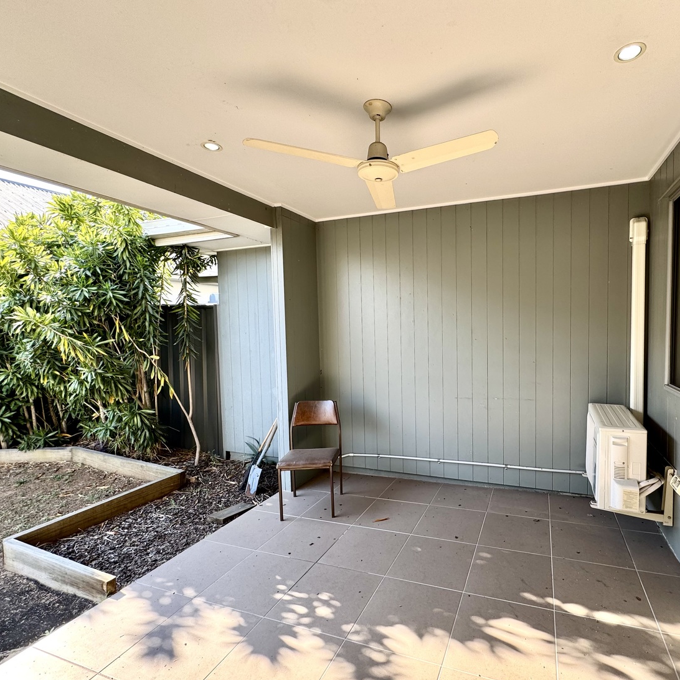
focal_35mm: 17
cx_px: 415
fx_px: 378
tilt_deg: -2.9
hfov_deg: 82.7
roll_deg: +1.4
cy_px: 348
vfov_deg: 84.0
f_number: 2.2
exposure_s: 1/103
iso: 40
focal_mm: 2.22
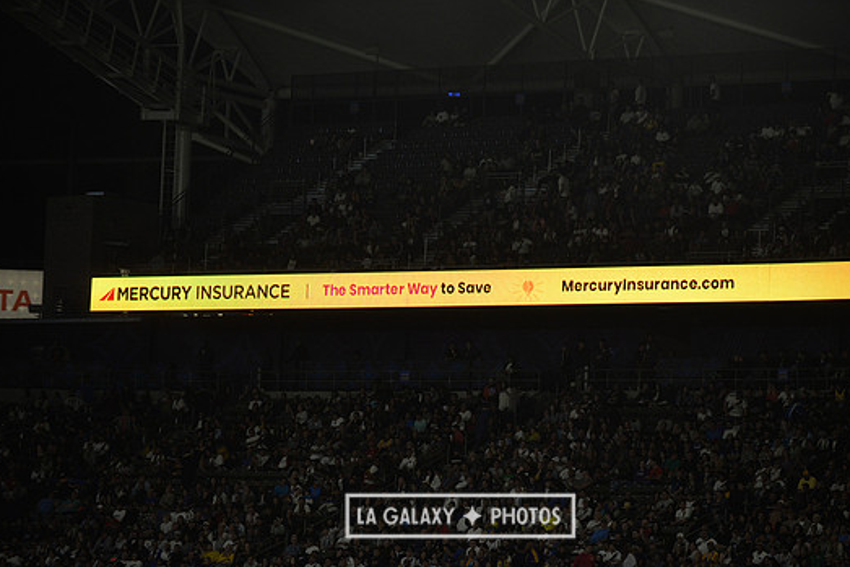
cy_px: 272
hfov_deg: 10.6
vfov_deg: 7.1
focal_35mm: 194
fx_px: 4582
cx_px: 460
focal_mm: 175
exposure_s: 1/3200
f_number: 2.8
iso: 1600
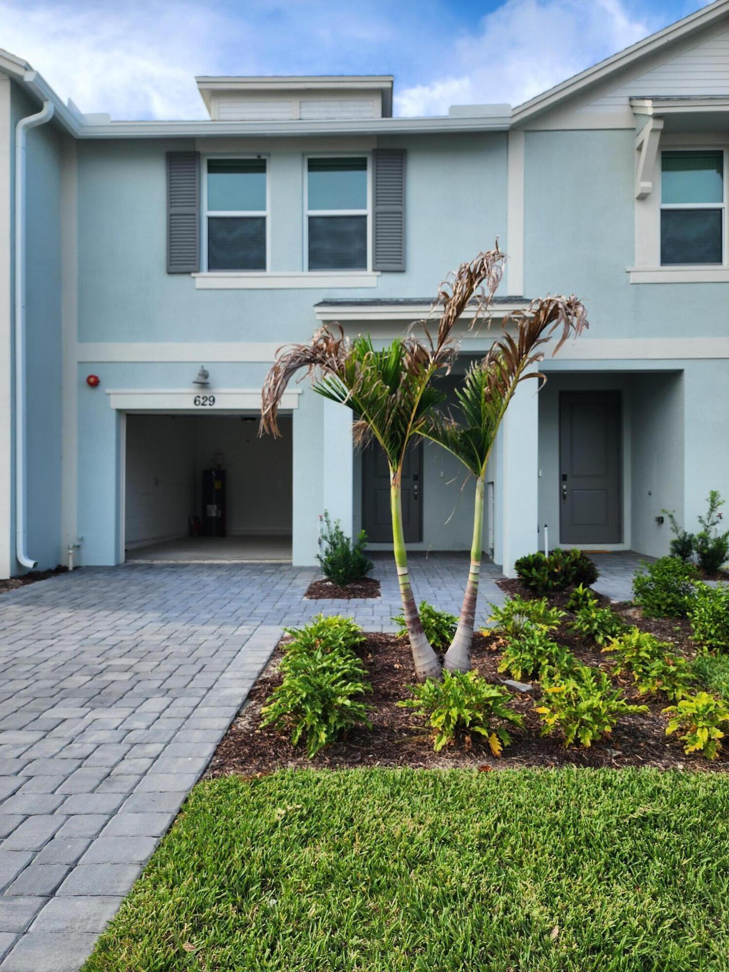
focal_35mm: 23
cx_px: 364
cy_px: 486
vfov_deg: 73.9
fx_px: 646
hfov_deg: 58.9
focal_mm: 6.4
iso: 12
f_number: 1.8
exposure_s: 1/377
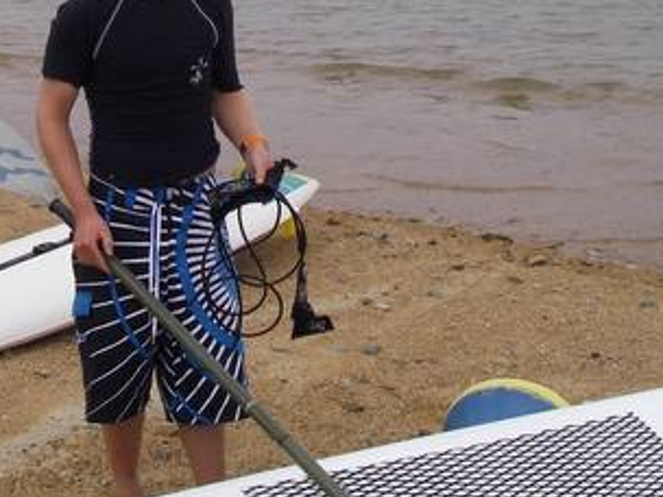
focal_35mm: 80
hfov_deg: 24.2
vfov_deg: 18.1
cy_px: 31
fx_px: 1532
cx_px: 168
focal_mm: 6.3
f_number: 6.6
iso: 64
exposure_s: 1/200
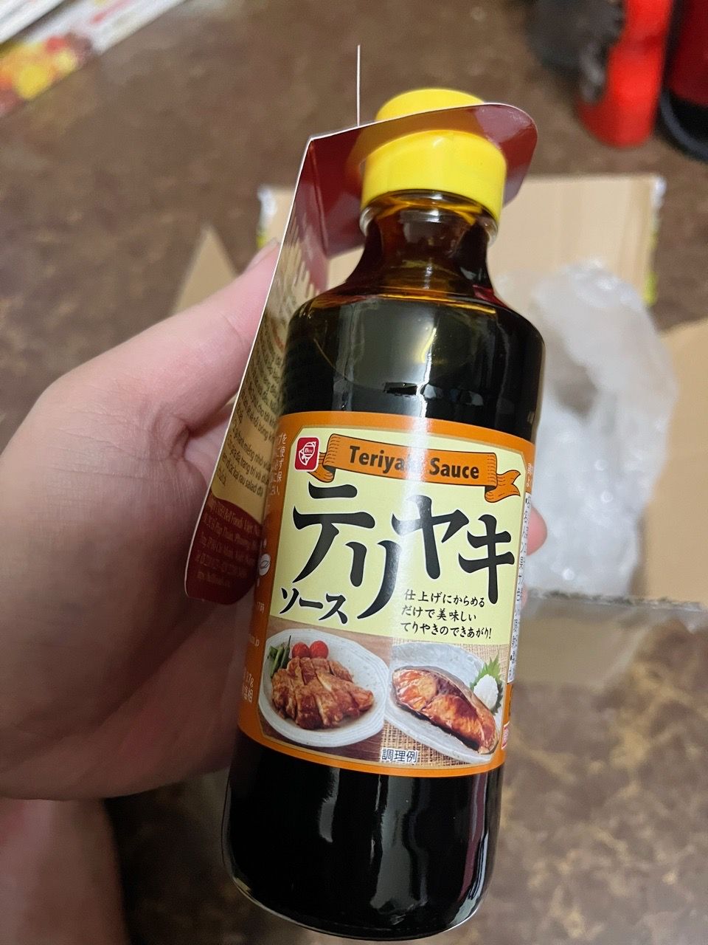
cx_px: 354
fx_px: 709
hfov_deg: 53.1
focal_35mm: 26
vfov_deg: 67.3
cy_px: 472
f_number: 1.5
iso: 500
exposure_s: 1/49
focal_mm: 5.7
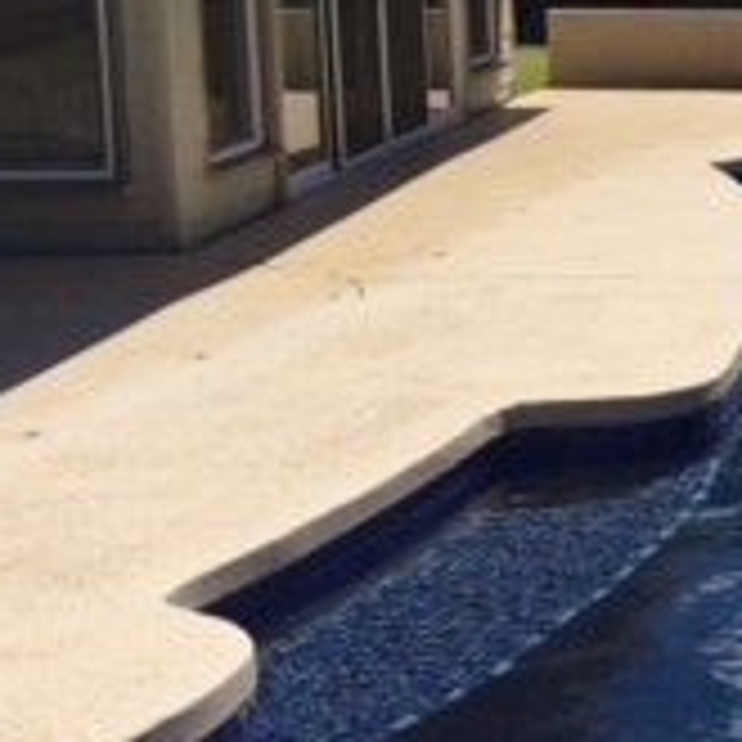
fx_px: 2498
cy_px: 216
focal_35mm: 103
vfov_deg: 16.8
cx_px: 1354
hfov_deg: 14.7
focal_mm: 4.12
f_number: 2.2
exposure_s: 1/5128
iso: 40
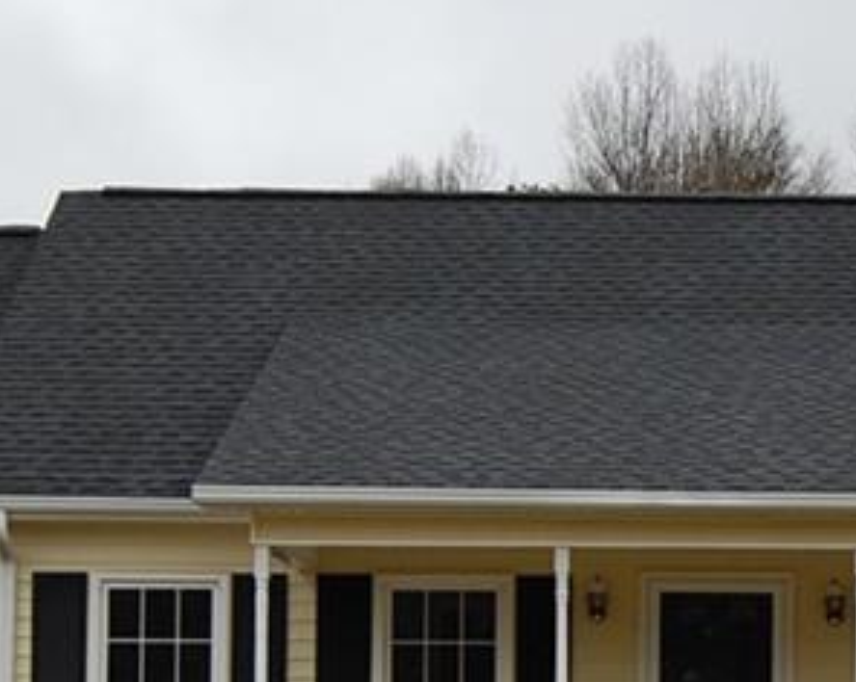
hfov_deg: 13.1
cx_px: 735
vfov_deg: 10.5
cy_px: 601
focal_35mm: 146
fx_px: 3694
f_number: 5.6
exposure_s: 1/125
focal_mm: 30
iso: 280
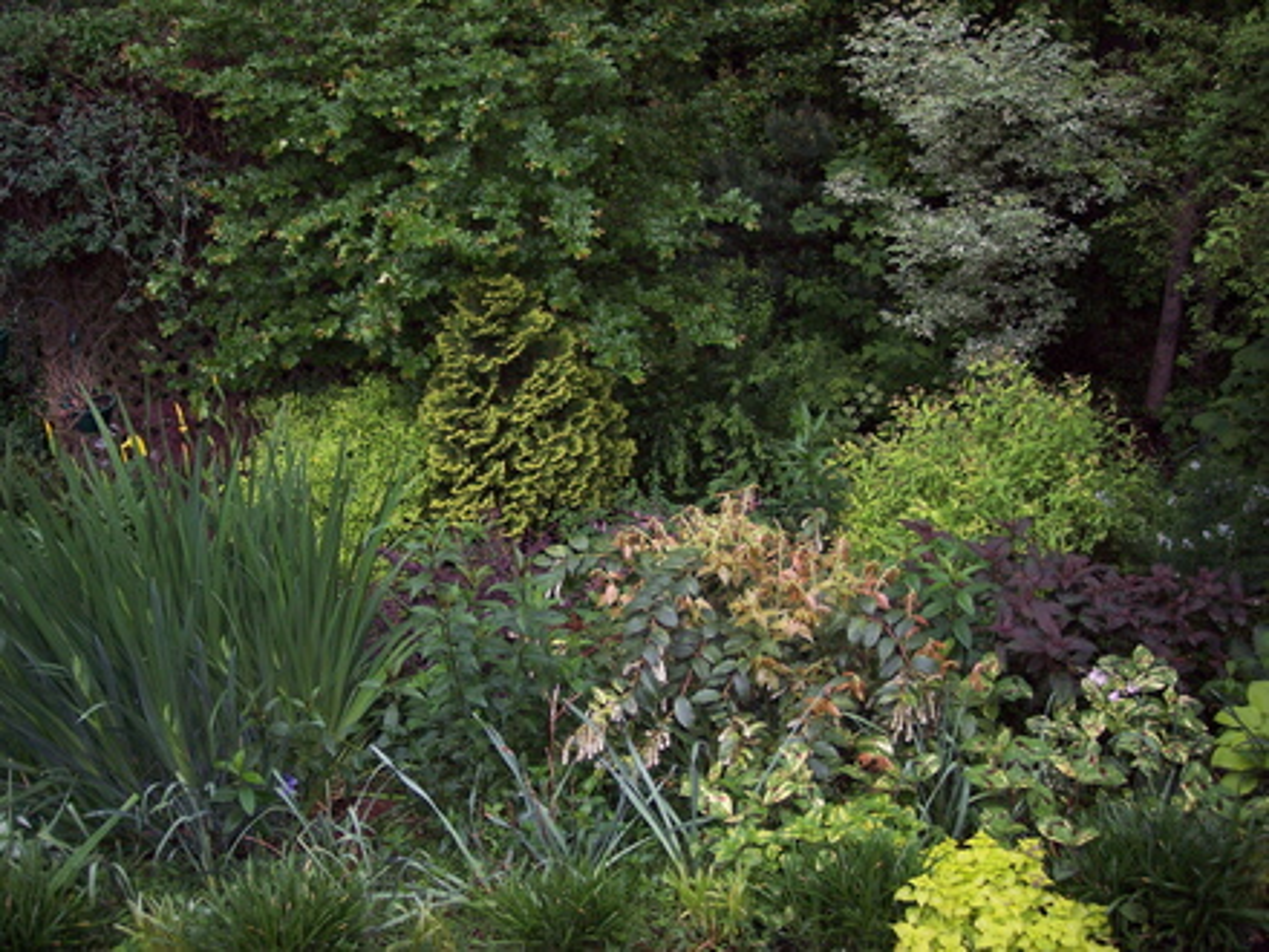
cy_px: 476
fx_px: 1430
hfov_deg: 47.9
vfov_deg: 36.8
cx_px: 634
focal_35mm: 39
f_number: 2.8
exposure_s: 1/60
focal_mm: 8
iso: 140
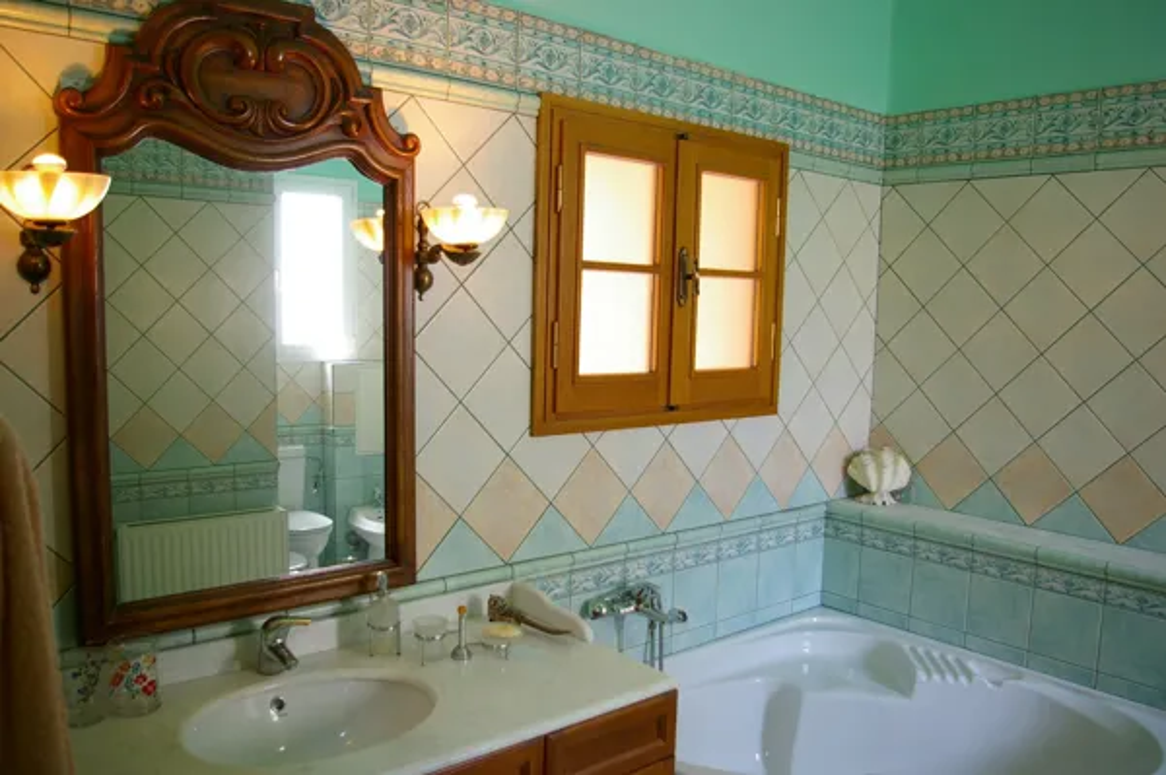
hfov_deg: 67.4
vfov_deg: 47.9
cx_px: 583
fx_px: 874
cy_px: 388
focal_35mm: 27
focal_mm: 18
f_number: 3.5
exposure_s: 1/20
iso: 200
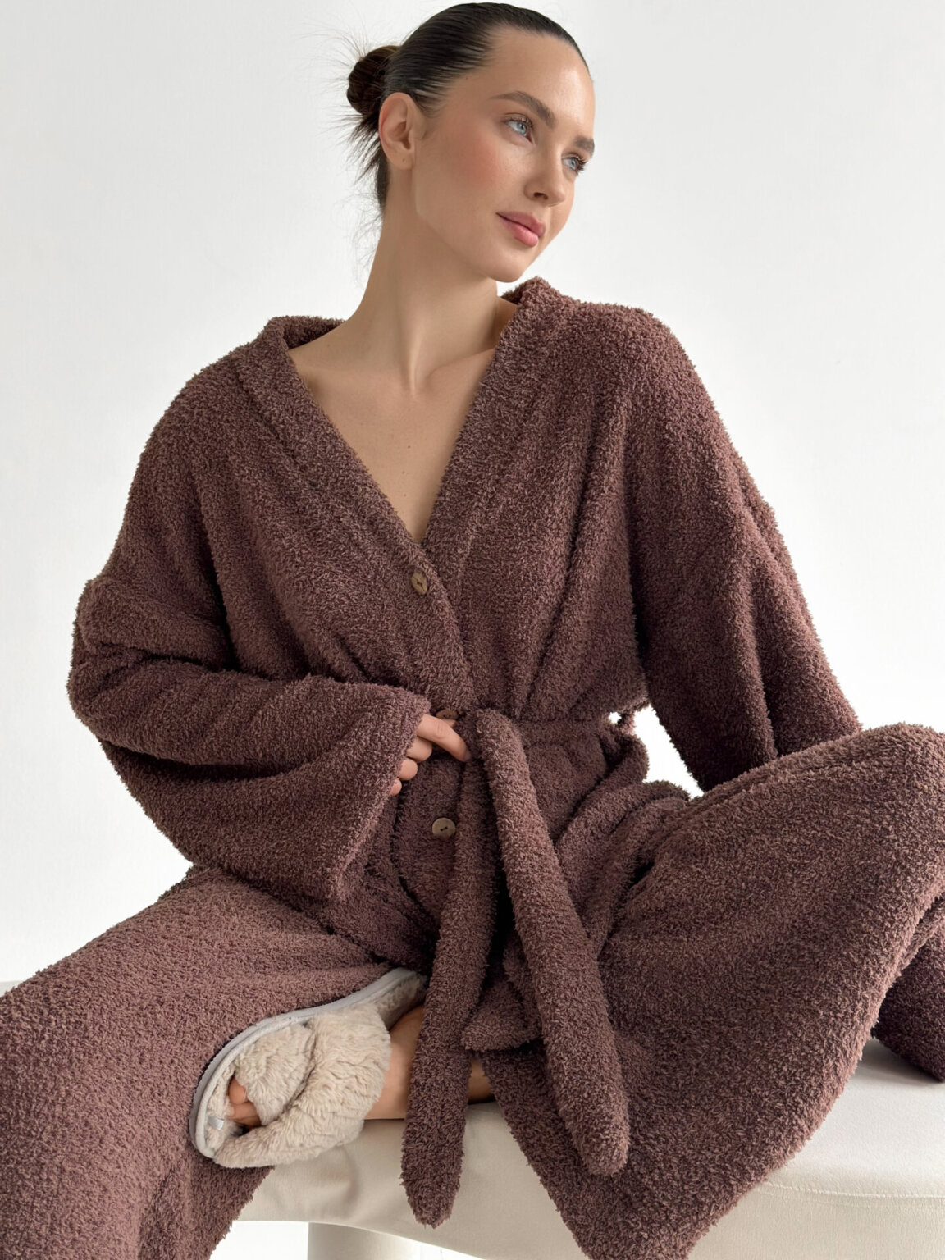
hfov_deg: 30.3
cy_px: 630
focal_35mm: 48
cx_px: 472
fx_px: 1747
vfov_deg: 39.7
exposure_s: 1/120
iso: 80
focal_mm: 6.86
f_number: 1.8
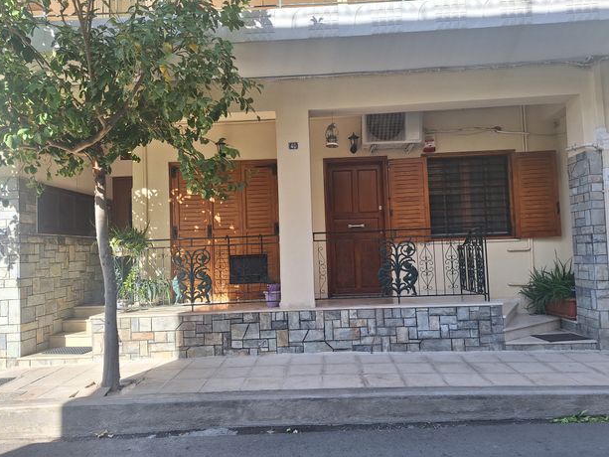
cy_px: 235
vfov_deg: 56.8
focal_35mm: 24
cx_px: 307
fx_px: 422
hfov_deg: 71.6
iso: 40
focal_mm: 5.54
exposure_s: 1/512
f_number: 1.8
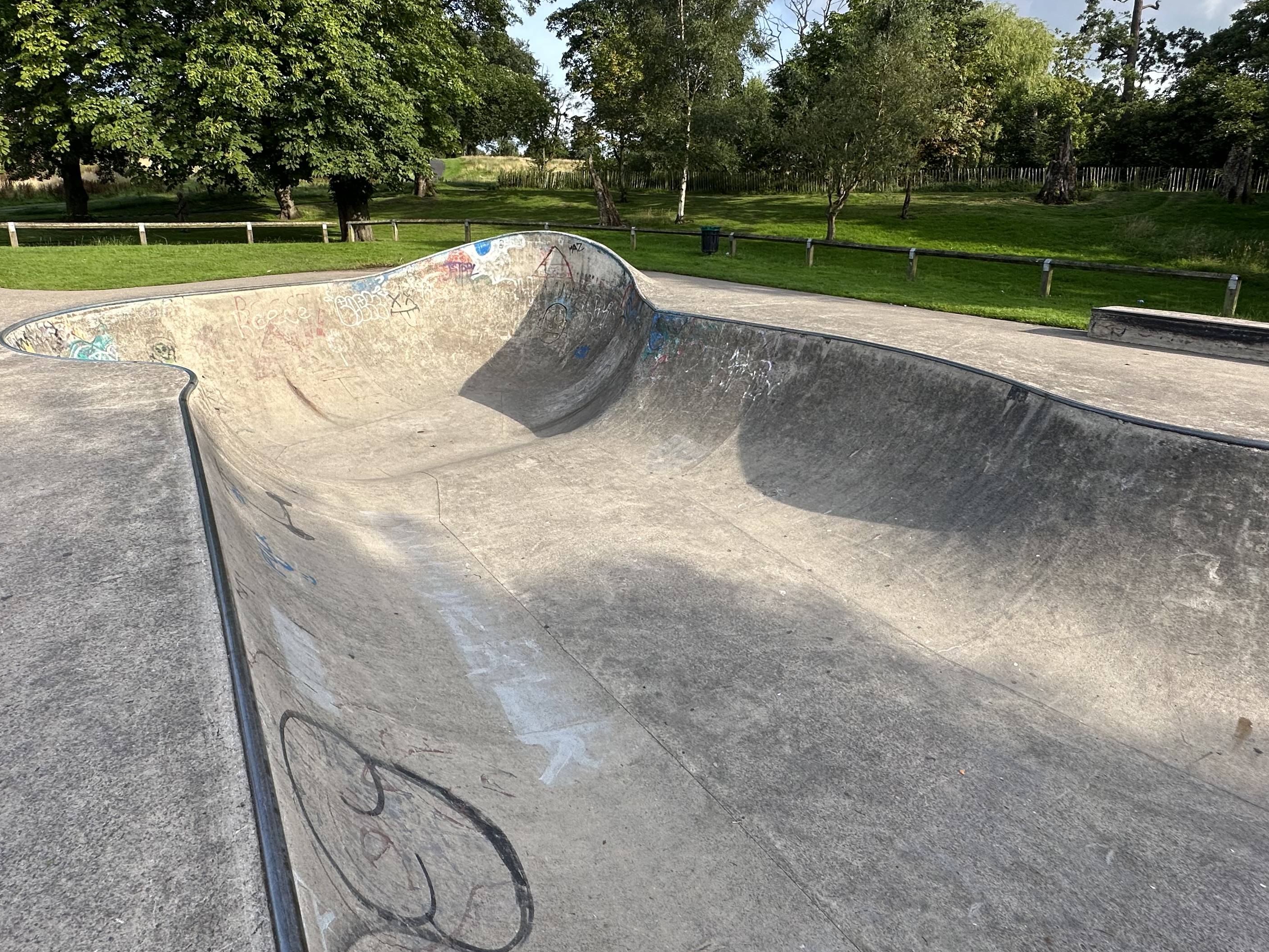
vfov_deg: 65.2
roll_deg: +0.6
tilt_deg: -13.9
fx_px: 733
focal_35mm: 20
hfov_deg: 81.7
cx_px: 630
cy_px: 371
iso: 50
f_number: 2.2
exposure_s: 1/801
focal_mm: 2.22
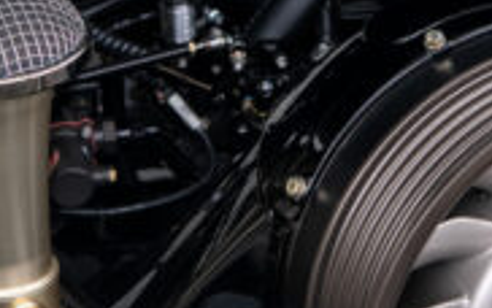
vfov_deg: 6.1
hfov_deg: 9.7
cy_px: 14
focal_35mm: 215
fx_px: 2885
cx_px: 449
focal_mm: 50
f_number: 4.5
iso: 200
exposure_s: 1/50
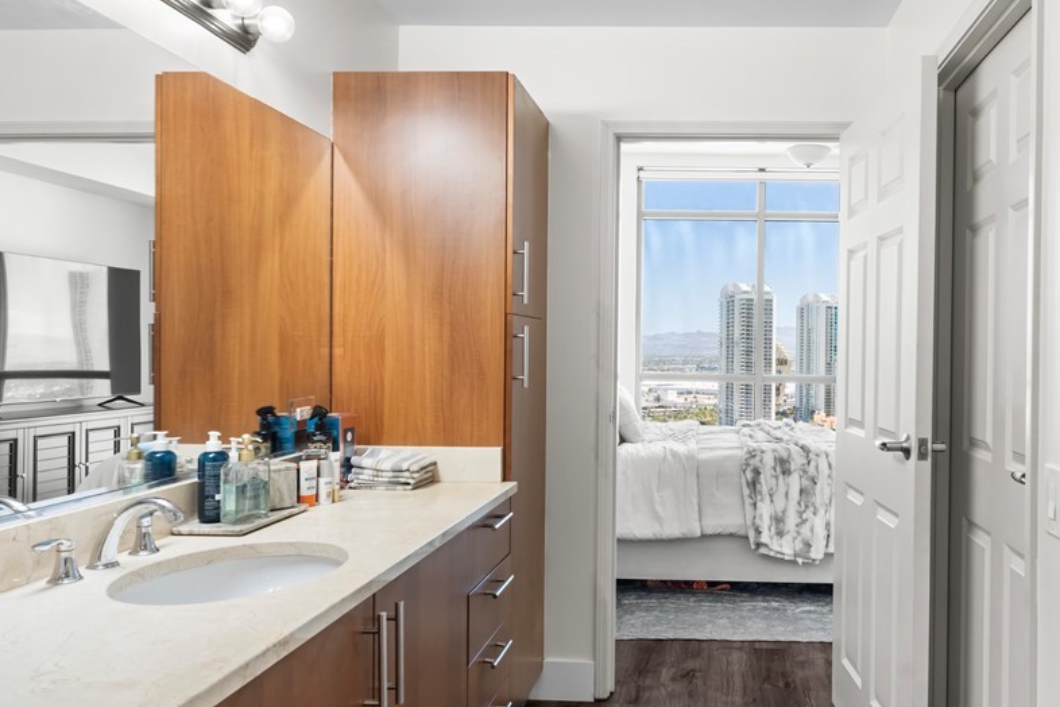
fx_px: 854
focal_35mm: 29
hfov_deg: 62.4
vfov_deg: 45.0
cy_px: 355
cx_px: 688
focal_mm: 21
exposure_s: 1/15
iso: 400
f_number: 8
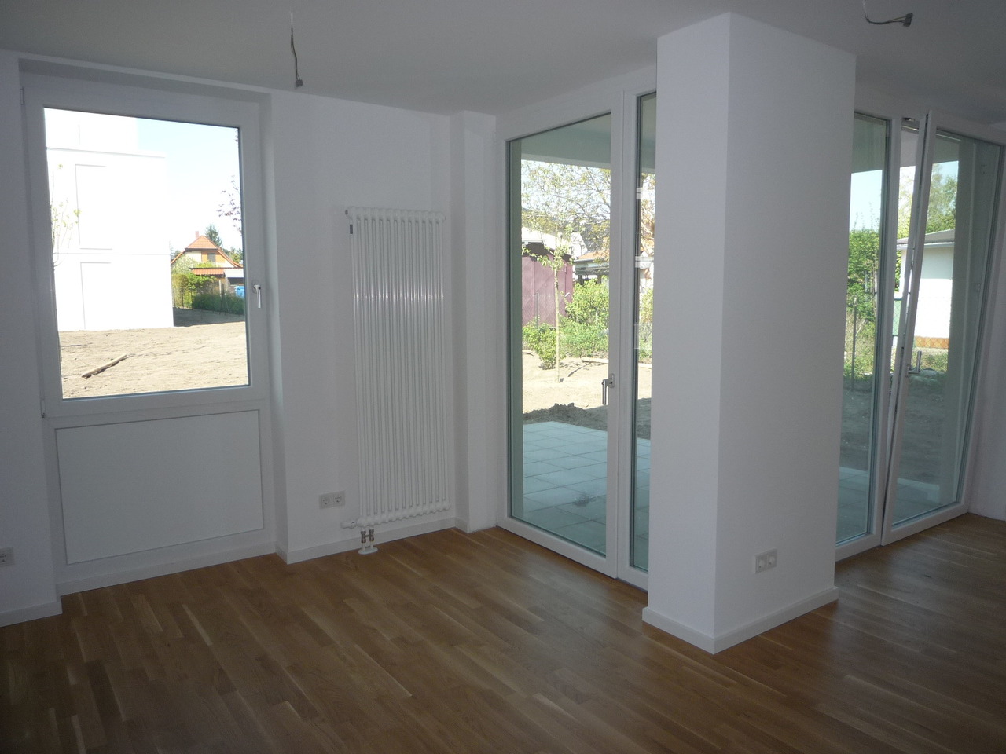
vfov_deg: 54.9
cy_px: 377
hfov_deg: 69.4
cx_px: 503
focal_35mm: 25
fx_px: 727
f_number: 2.8
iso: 100
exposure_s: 1/250
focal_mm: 4.4
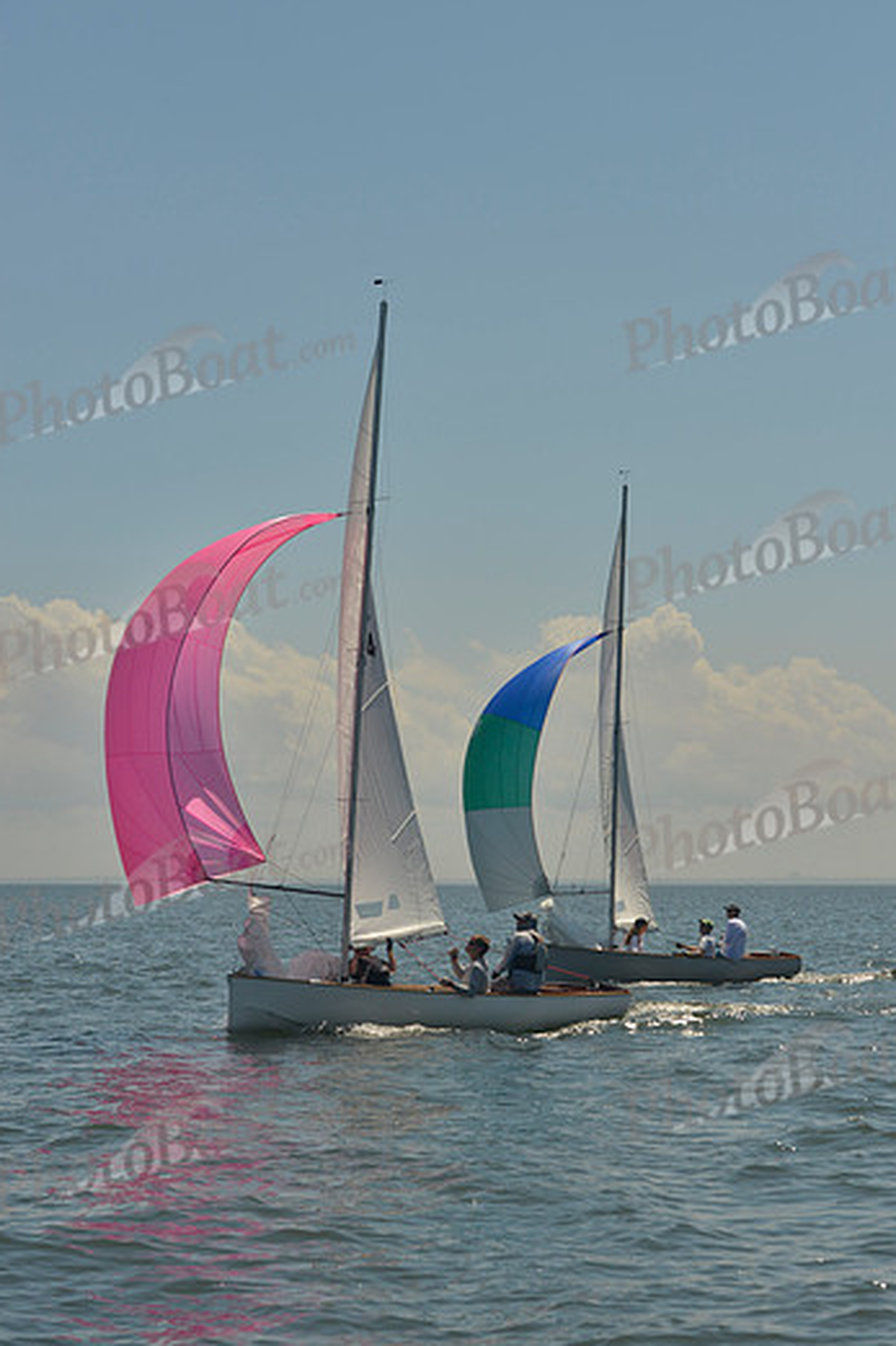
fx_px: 2914
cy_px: 716
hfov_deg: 17.5
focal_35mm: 78
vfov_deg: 26.0
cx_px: 489
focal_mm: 70
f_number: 8
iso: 200
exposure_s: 1/800
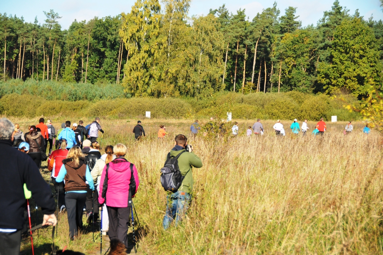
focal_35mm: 105
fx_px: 1116
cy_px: 128
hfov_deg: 19.5
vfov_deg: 13.0
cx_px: 192
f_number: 5.6
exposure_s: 1/1250
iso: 450
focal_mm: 70
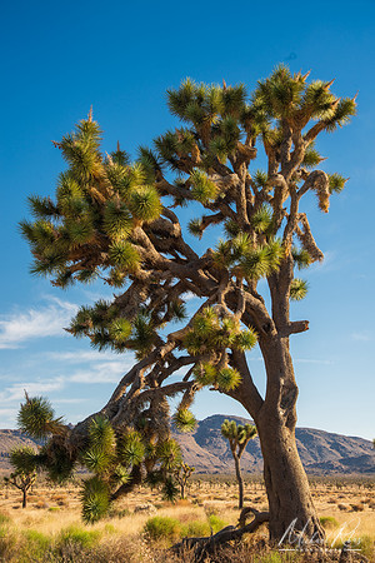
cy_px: 282
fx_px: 781
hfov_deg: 27.0
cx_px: 188
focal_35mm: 50
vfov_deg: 39.6
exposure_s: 1/40
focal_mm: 50
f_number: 11
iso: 64
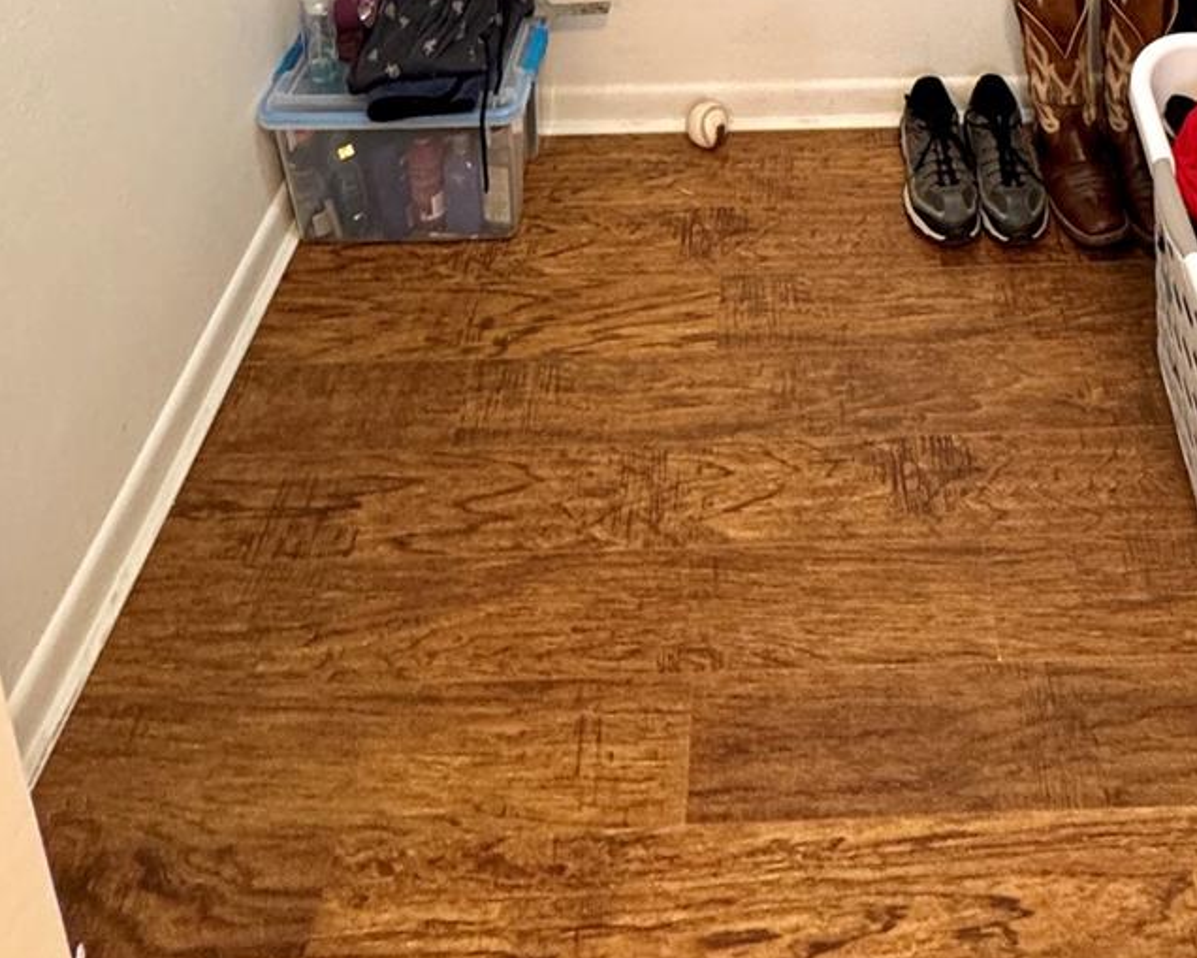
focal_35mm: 33
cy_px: -469
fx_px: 1169
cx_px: 809
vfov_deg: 28.8
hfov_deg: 53.0
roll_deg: +0.1
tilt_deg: -14.1
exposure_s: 1/120
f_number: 2.2
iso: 320
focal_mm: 2.22
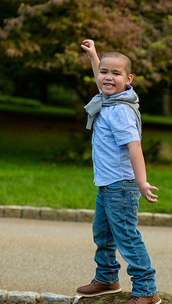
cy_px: 158
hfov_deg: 12.2
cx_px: 110
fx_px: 801
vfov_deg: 21.6
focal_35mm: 99
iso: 200
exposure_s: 1/200
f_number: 3.2
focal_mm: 82
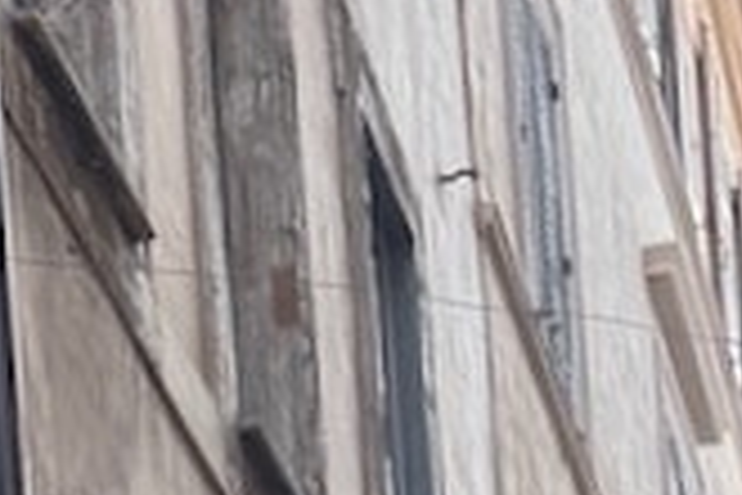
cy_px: 2822
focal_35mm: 194
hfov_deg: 10.6
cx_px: 544
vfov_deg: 5.0
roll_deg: +1.4
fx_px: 3998
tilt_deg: -5.7
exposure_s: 1/149
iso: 64
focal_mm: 6.76
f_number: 1.78
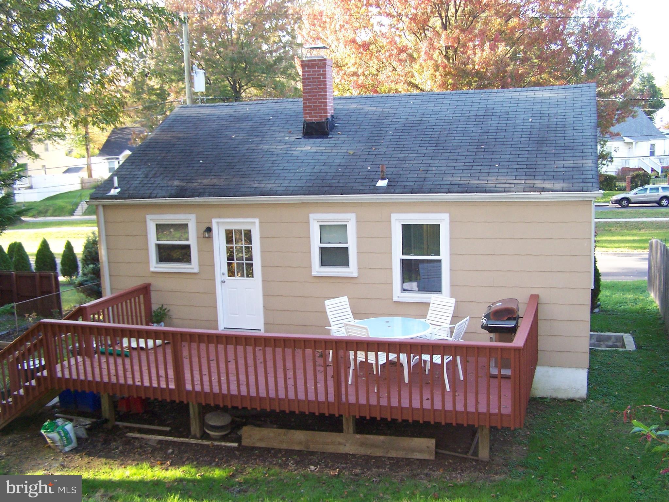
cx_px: 334
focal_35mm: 38
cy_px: 251
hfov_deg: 49.0
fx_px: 735
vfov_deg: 37.7
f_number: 2.8
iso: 140
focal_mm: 6.3
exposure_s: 1/90
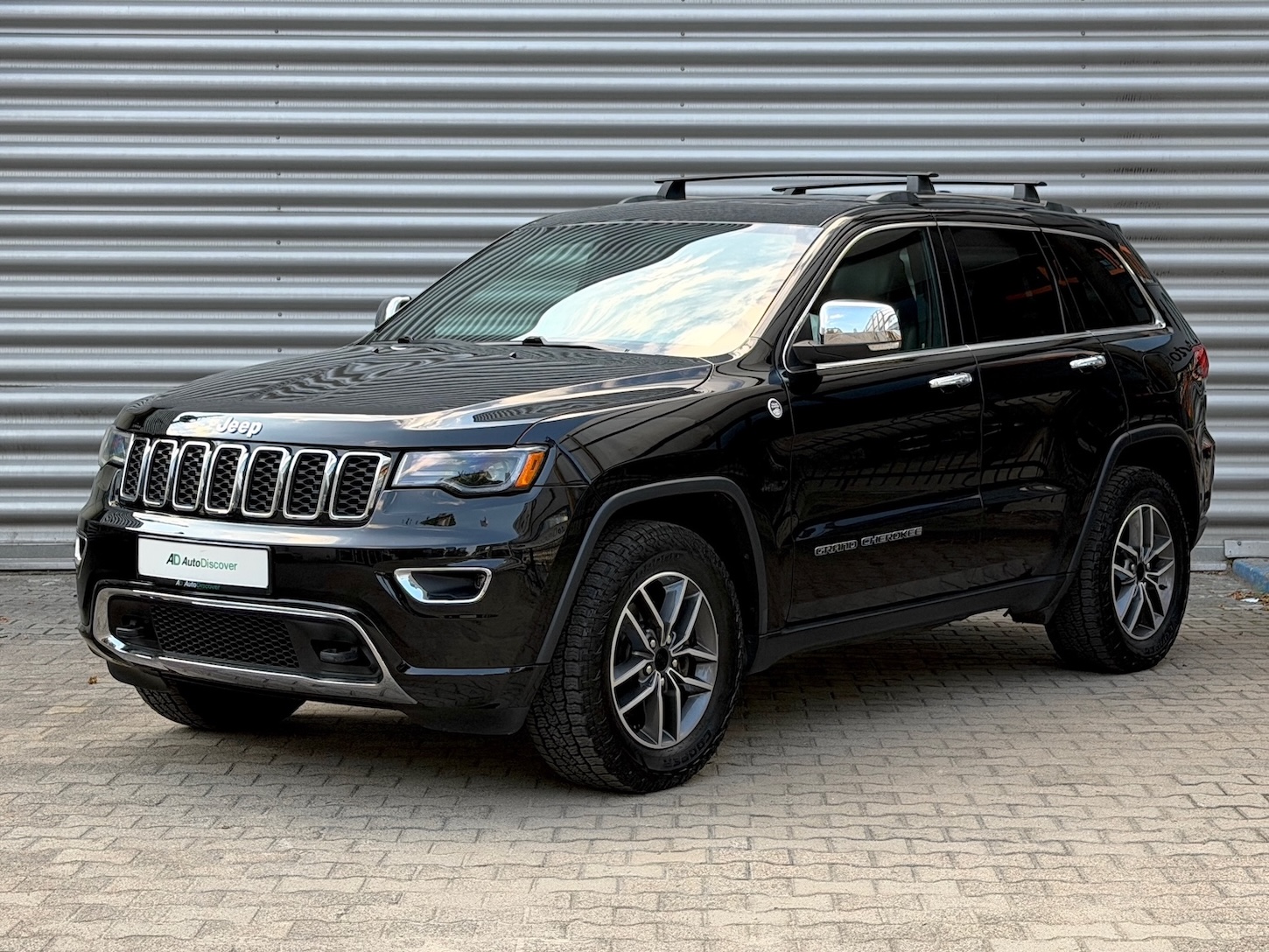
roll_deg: +0.2
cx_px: 634
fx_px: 1760
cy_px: 476
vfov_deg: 30.3
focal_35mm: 48
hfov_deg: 39.7
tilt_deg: -1.4
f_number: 1.78
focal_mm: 6.76
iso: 125
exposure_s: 1/177
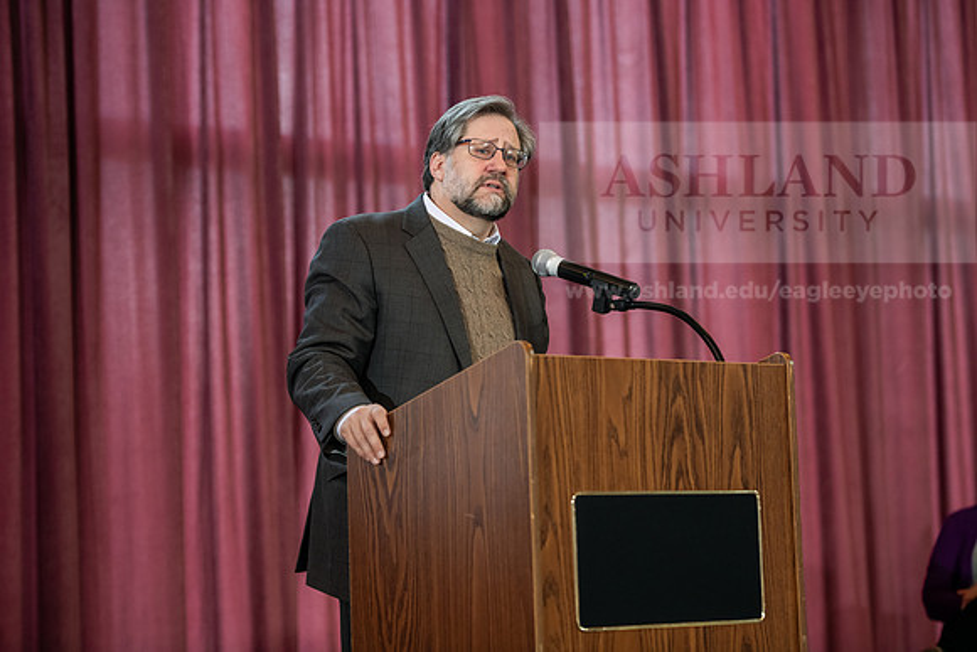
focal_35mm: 92
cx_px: 488
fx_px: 2497
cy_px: 326
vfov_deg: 14.9
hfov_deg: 22.1
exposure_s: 1/200
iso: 1600
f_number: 3.2
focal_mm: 92
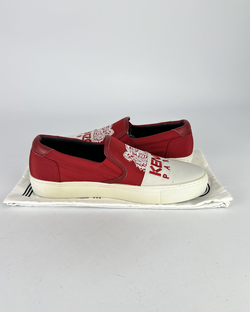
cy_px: 169
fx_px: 259
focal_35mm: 28
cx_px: 122
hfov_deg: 51.5
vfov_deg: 62.1
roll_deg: -2.0
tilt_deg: -27.6
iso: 40
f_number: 1.5
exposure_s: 1/166
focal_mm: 5.7
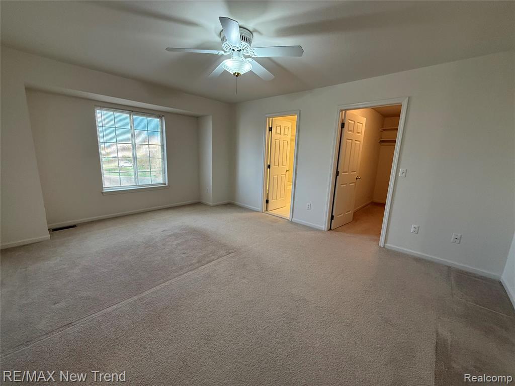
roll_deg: -2.3
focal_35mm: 14
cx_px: 258
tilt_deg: -10.0
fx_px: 208
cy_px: 193
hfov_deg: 102.1
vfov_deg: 85.7
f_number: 2.2
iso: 250
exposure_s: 1/120
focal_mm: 2.22
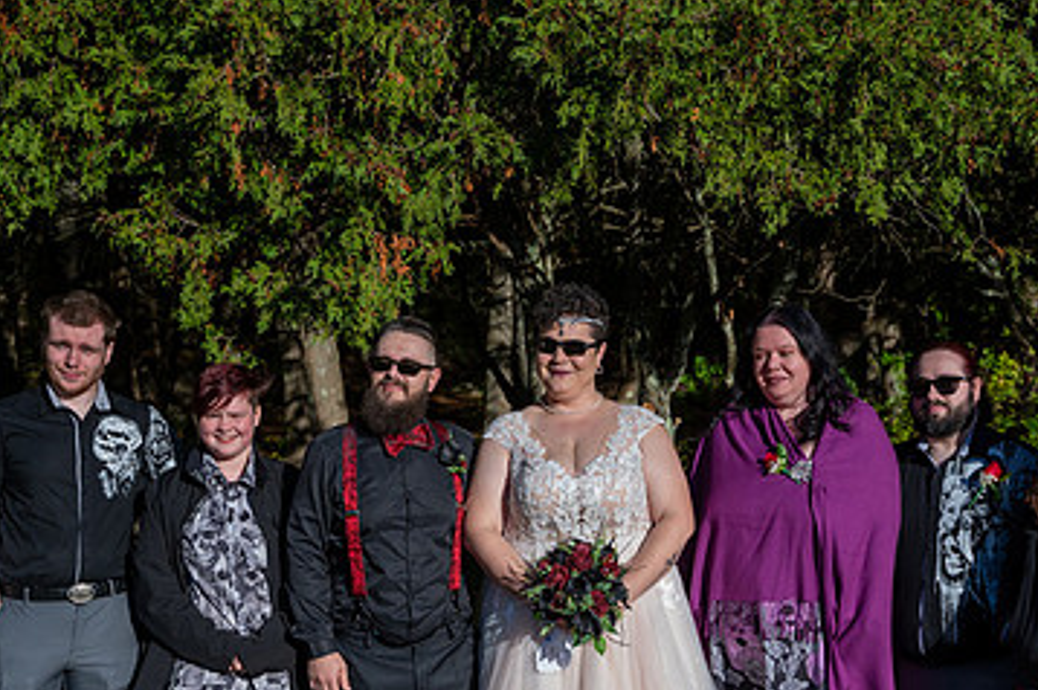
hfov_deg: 29.7
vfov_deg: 19.8
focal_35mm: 68
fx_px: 1959
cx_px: 554
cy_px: 533
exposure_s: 1/8000
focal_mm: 42
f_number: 4
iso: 900
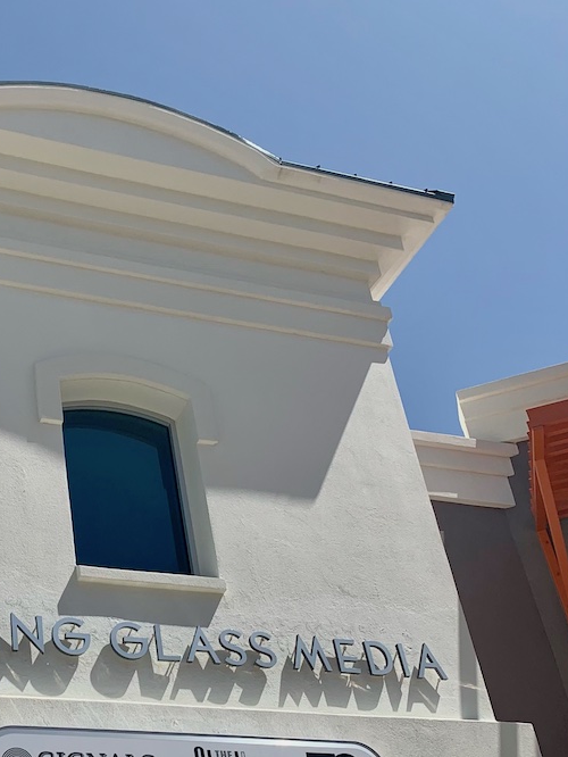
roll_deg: +6.0
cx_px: 78
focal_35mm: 52
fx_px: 1137
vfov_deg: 36.2
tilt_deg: +31.3
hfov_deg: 27.2
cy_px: 537
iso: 25
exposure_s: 1/2994
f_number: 1.8
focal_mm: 4.25
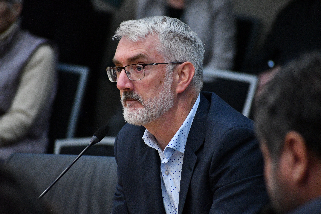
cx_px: 160
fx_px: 4012
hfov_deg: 4.6
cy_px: 107
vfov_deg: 3.1
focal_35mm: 450
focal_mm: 300
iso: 5000
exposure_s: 1/200
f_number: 6.3
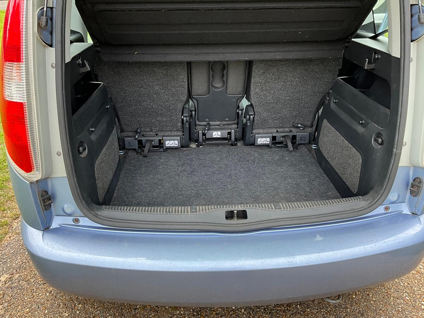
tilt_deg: -29.8
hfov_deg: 61.7
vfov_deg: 48.2
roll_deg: -1.7
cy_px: 159
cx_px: 212
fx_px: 355
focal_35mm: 29
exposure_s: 1/159
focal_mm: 3
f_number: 1.8
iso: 20
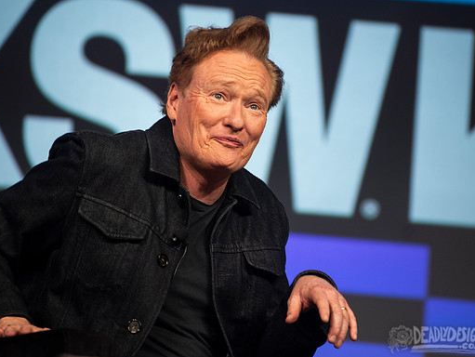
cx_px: 273
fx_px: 3488
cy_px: 162
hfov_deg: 7.8
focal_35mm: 254
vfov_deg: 5.9
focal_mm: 200
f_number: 4
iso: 1250
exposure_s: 1/320
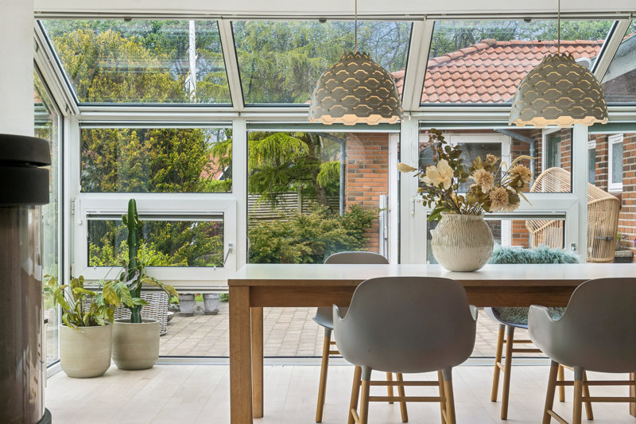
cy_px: 212
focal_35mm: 51
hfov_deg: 38.9
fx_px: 901
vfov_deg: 26.5
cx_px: 318
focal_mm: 34
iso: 200
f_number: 8
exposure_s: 1/80
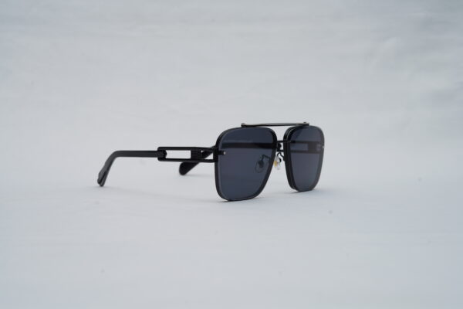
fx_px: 643
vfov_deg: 27.0
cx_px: 232
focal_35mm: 50
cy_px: 154
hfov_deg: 39.6
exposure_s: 1/160
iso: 100
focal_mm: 50
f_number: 9
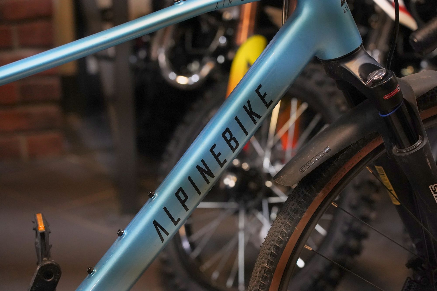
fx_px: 1274
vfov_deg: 13.0
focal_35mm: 105
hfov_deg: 19.5
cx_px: 218
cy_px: 146
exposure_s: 1/200
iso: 6400
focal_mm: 105
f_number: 5
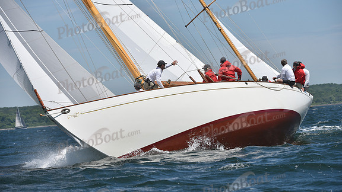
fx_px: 1913
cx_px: 172
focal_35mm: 211
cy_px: 101
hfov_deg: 10.2
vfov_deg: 5.8
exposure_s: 1/1600
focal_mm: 200
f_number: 6.3
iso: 250
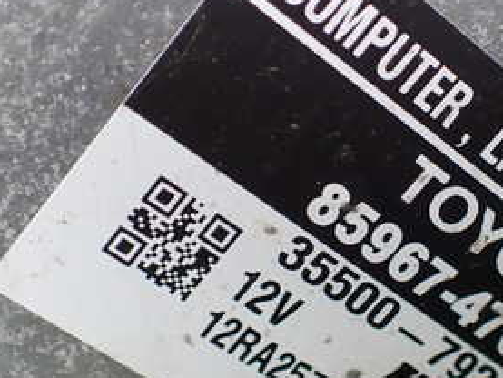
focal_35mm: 65
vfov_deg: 22.6
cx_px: 365
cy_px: 198
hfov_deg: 29.4
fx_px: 945
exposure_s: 1/125
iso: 160
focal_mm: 5.4
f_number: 2.3
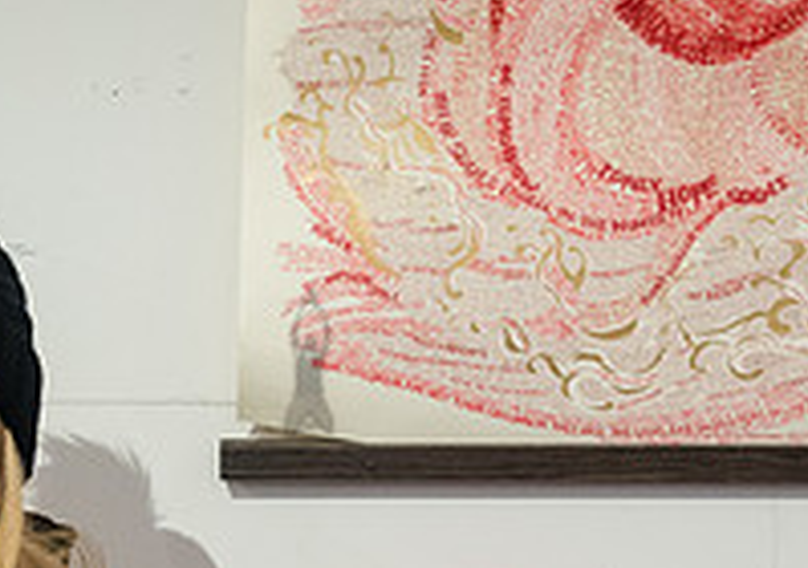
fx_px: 2626
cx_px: 144
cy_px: 774
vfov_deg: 11.9
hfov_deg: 17.3
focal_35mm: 115
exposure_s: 1/200
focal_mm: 35
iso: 4000
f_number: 3.5
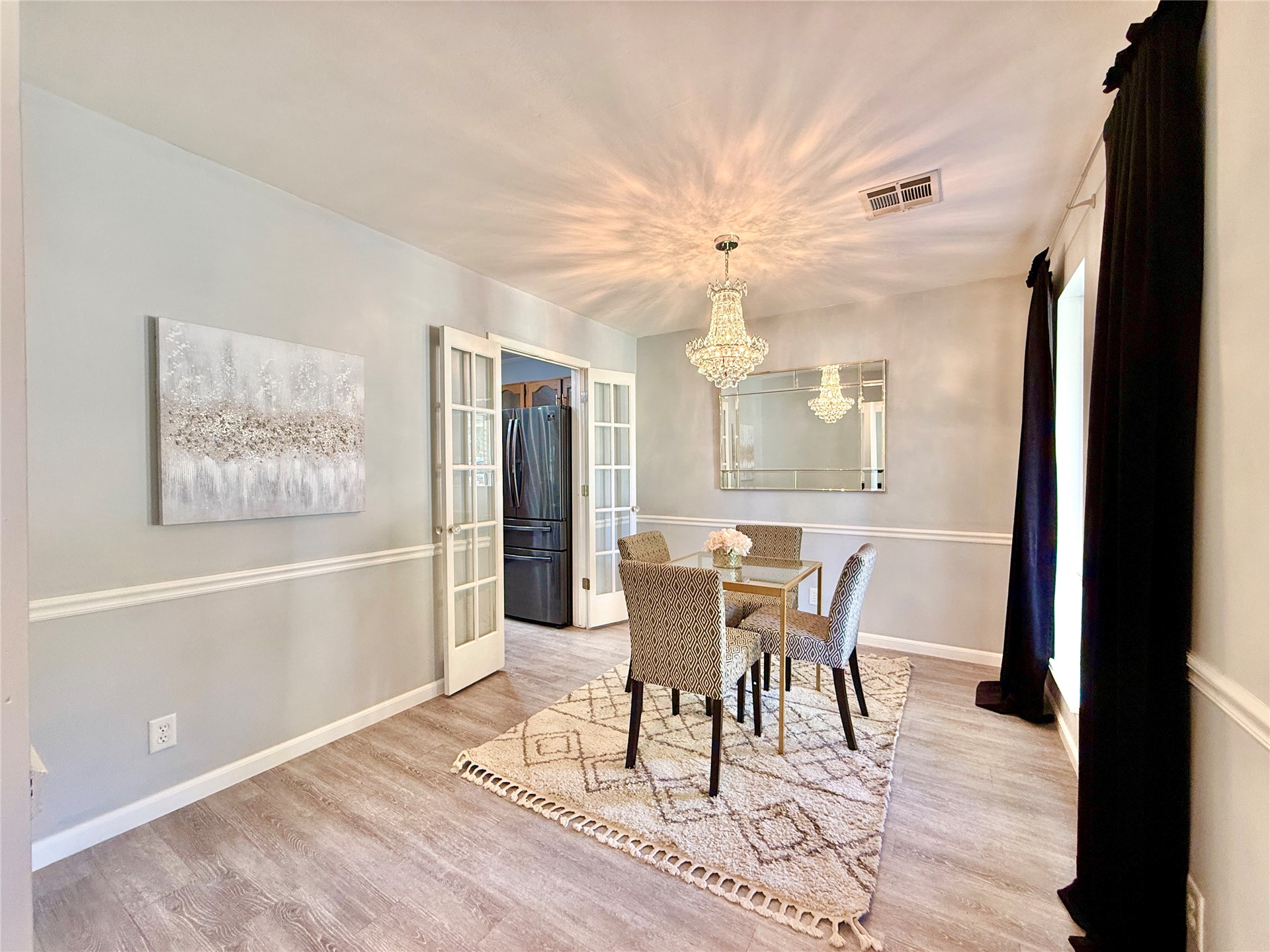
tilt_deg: -0.6
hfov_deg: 102.1
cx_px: 635
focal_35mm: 14
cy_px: 476
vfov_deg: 85.7
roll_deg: +0.1
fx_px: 514
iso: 160
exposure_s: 1/60
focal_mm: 2.22
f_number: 2.2
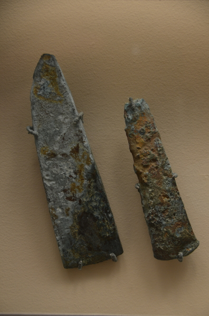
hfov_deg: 13.0
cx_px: 104
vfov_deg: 19.5
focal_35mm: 105
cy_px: 158
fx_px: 918
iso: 500
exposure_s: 1/20
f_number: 5
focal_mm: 70
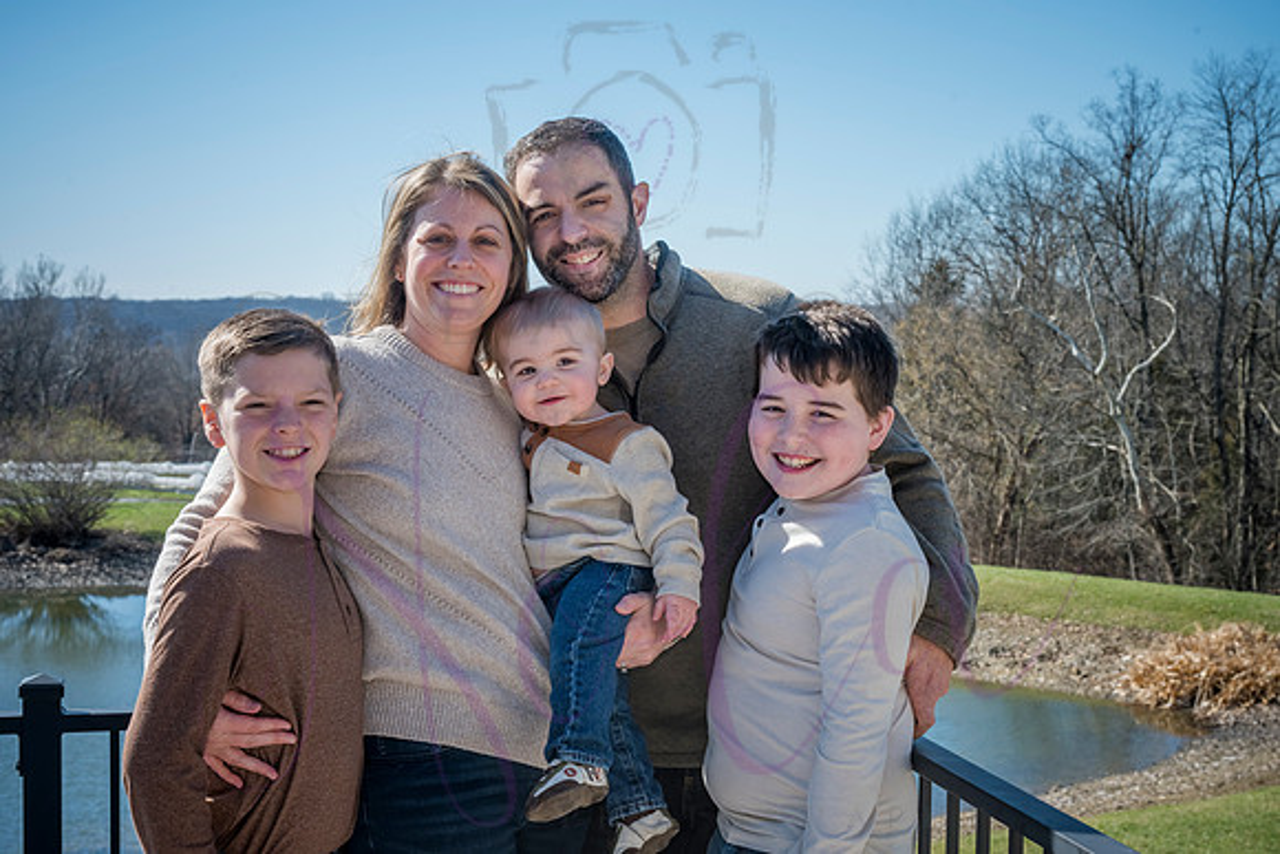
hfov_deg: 34.5
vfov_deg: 23.4
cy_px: 427
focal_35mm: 58
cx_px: 640
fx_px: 2063
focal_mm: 58
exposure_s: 1/320
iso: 400
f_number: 11
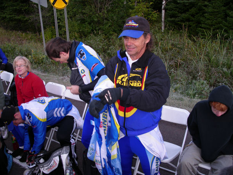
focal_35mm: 37
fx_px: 249
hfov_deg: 50.1
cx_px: 116
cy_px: 88
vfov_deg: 38.7
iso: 80
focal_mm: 7.8
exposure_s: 1/40
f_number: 2.8
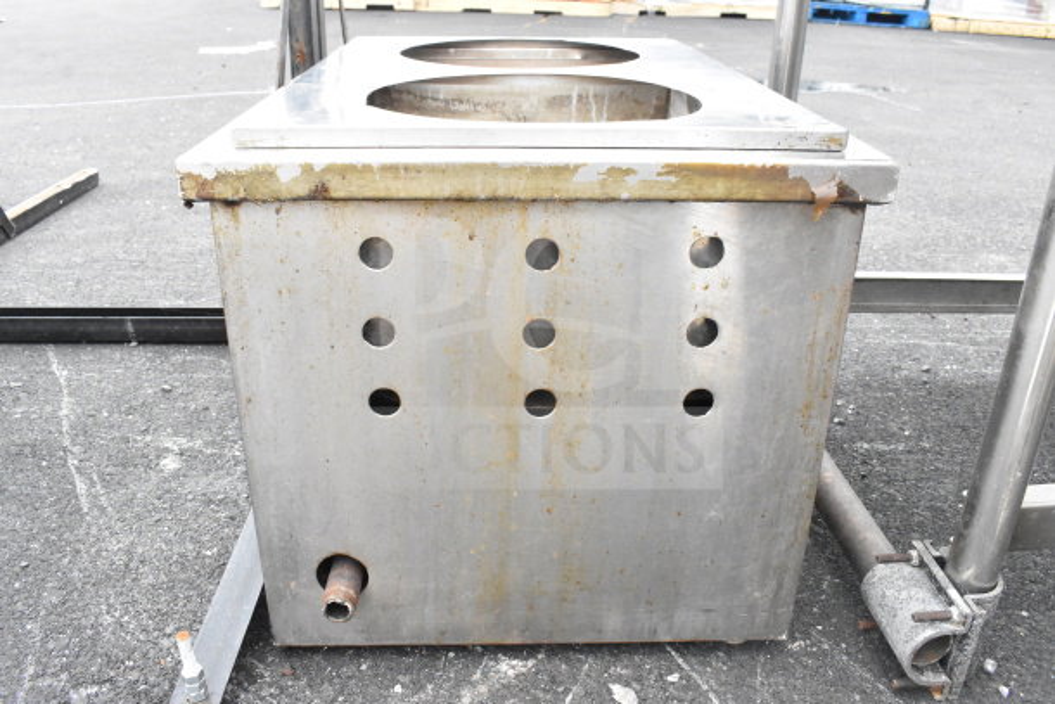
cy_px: 352
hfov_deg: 61.9
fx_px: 879
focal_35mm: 30
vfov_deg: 43.6
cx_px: 528
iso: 6400
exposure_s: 1/500
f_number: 11
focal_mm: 20
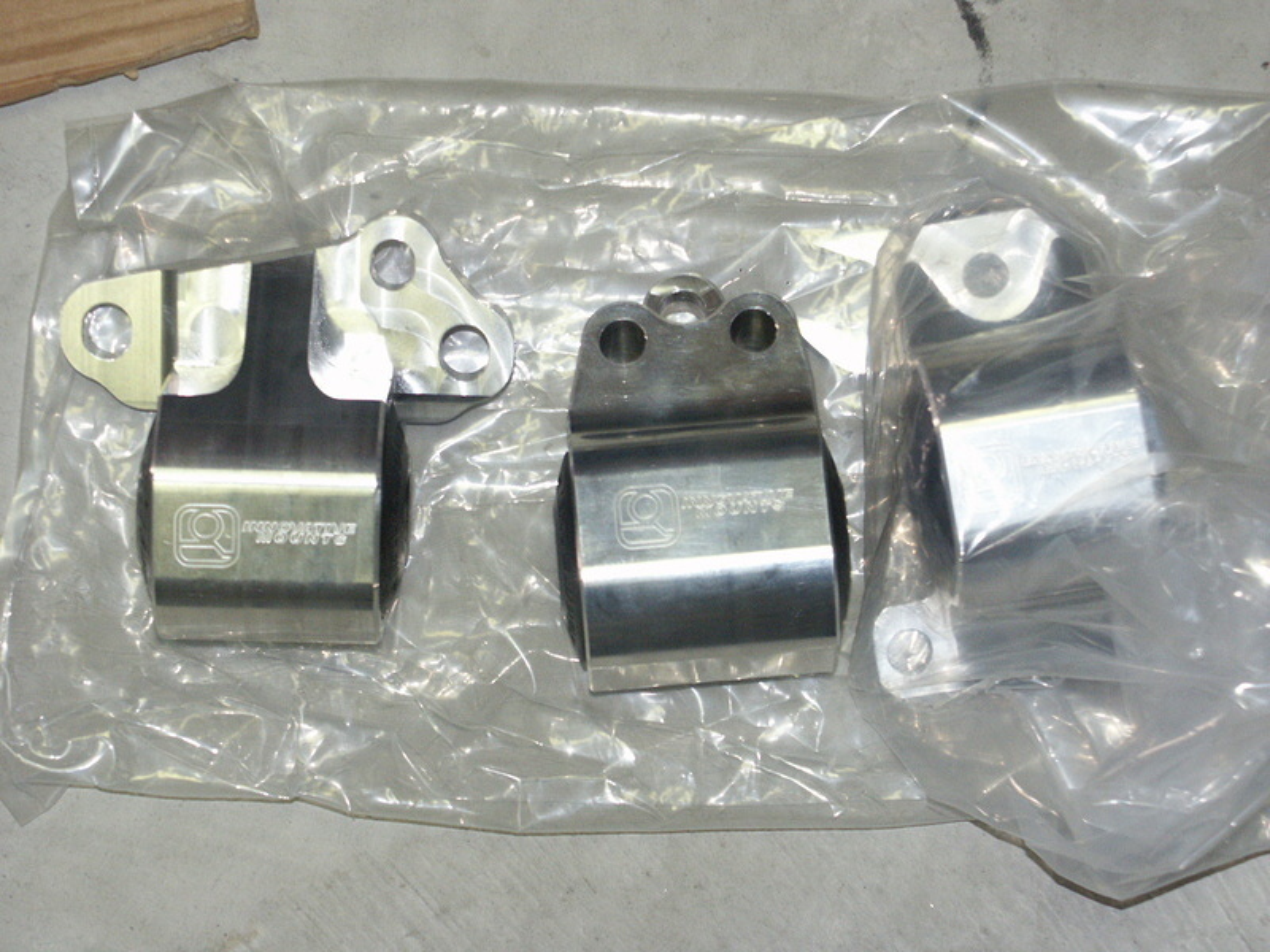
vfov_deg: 13.0
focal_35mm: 114
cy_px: 476
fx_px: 4182
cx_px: 635
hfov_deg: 17.3
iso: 200
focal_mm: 28.17
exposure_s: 1/30
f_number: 3.5
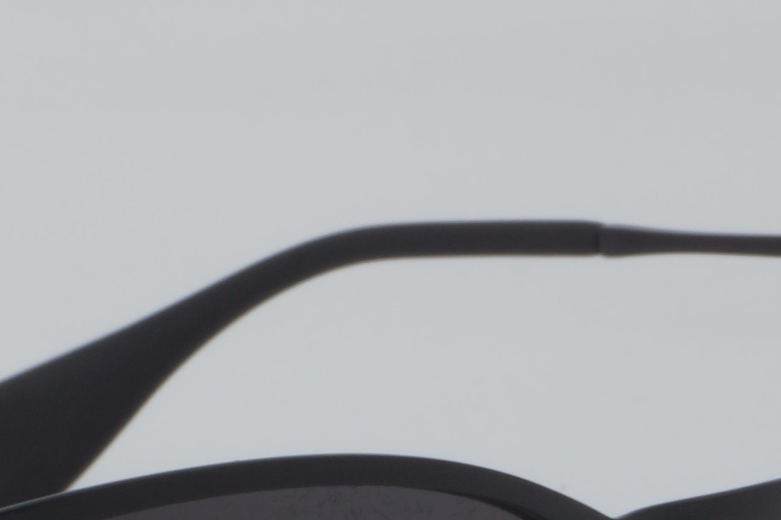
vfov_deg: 5.0
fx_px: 5870
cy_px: 762
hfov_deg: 7.6
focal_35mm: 271
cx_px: 79
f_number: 32
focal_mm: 55
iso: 100
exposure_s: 1/4
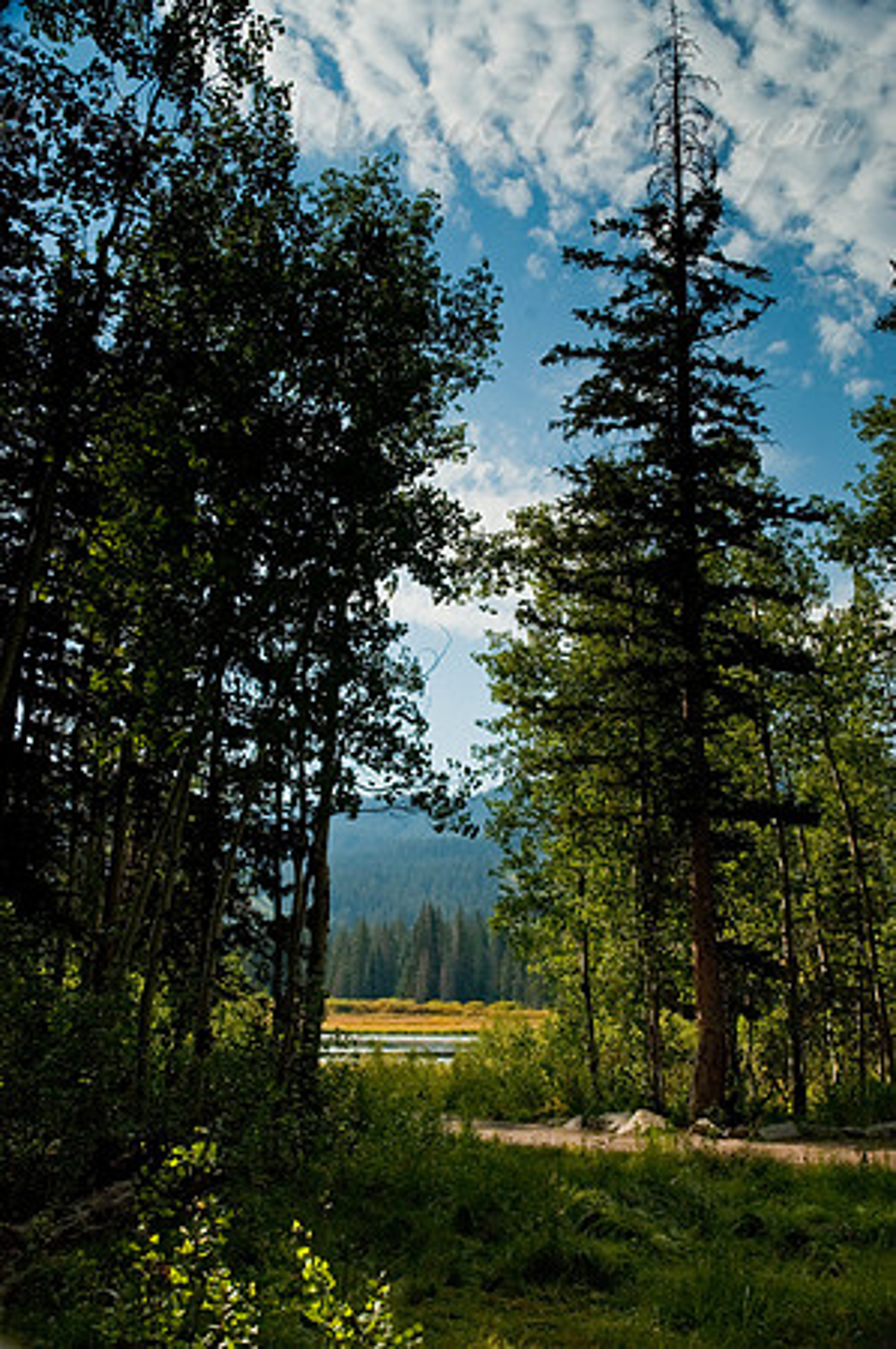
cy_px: 674
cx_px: 448
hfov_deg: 36.8
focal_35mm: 36
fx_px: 1347
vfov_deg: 53.2
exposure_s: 1/250
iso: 200
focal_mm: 24
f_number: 9
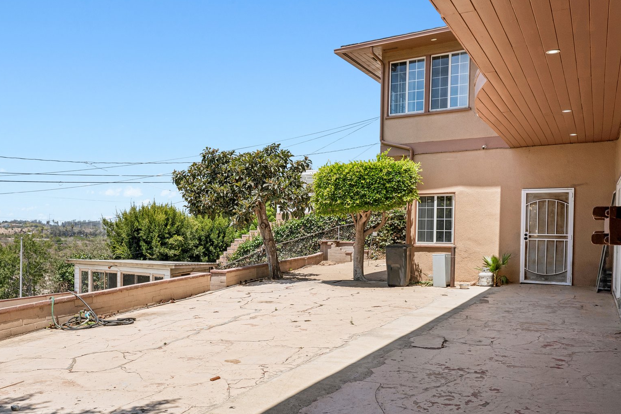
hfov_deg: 58.2
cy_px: 239
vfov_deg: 41.0
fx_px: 552
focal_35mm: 32
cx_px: 247
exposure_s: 1/500
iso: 125
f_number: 8
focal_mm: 24
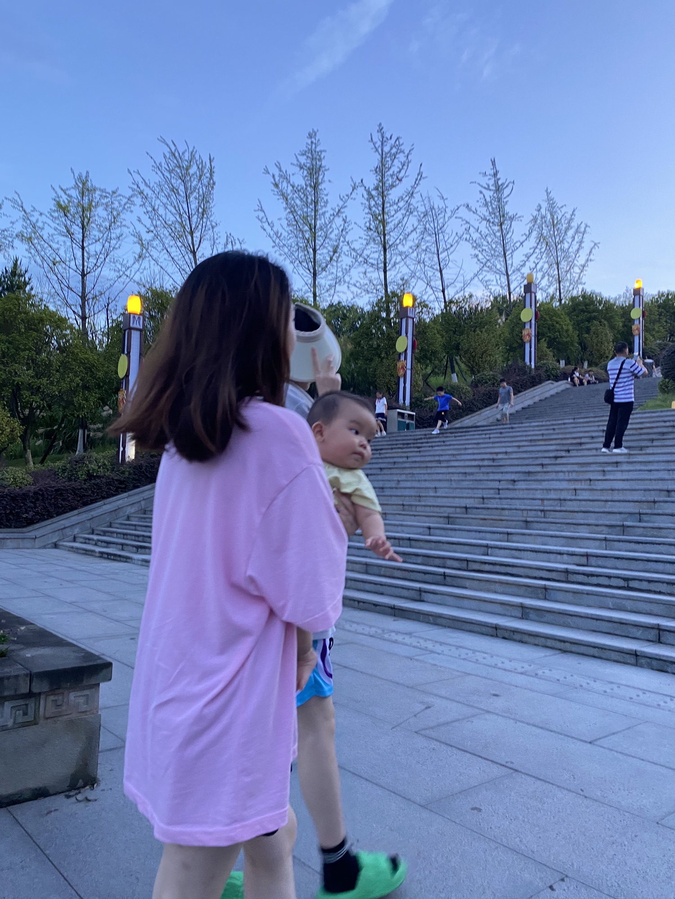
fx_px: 676
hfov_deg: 53.1
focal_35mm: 26
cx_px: 338
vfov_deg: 67.3
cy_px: 450
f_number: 1.8
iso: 125
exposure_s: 1/86
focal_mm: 4.25
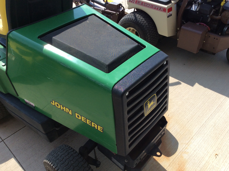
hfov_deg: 56.9
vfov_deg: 44.1
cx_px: 114
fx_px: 211
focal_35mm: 32
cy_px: 86
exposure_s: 1/937
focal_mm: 3.3
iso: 32
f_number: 2.4
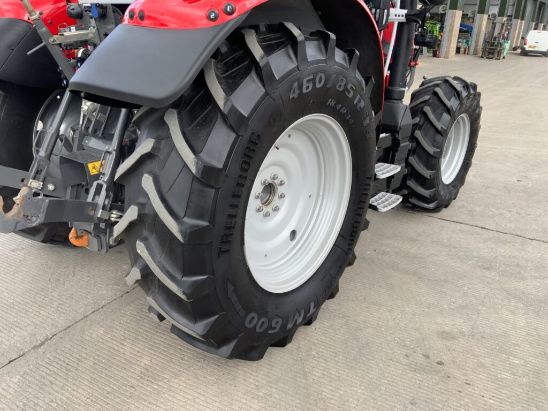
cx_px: 274
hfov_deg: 61.7
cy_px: 206
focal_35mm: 29
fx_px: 459
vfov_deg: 48.2
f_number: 1.8
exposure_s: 1/176
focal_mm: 3
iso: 16
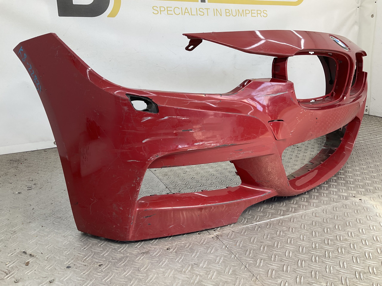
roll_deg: -0.7
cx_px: 191
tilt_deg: -16.5
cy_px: 143
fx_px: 320
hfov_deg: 61.7
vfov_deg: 48.2
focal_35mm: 29
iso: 16
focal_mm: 3
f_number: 1.8
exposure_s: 1/149
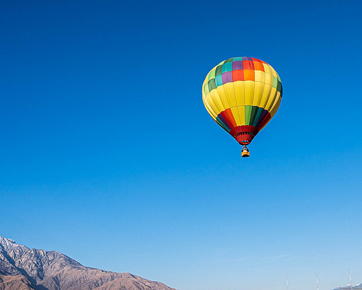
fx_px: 394
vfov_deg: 40.2
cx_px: 219
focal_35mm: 37
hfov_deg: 49.0
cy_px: 121
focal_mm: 18.5
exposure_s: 1/250
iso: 200
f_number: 8
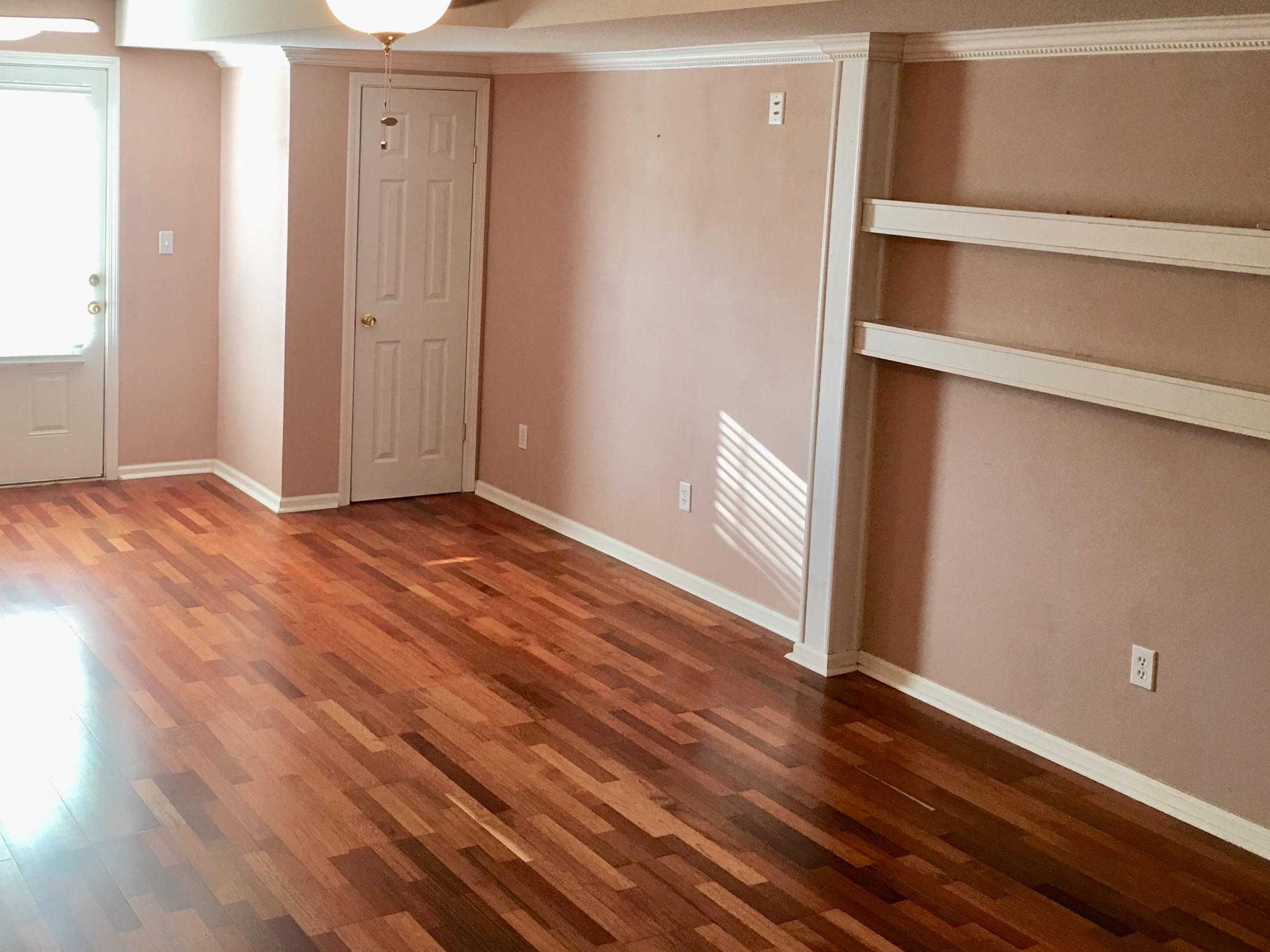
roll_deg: -1.1
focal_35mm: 40
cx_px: 407
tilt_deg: -6.7
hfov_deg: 46.0
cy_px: 308
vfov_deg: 35.6
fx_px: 1467
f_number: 2.2
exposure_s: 1/15
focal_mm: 4.15
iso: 32
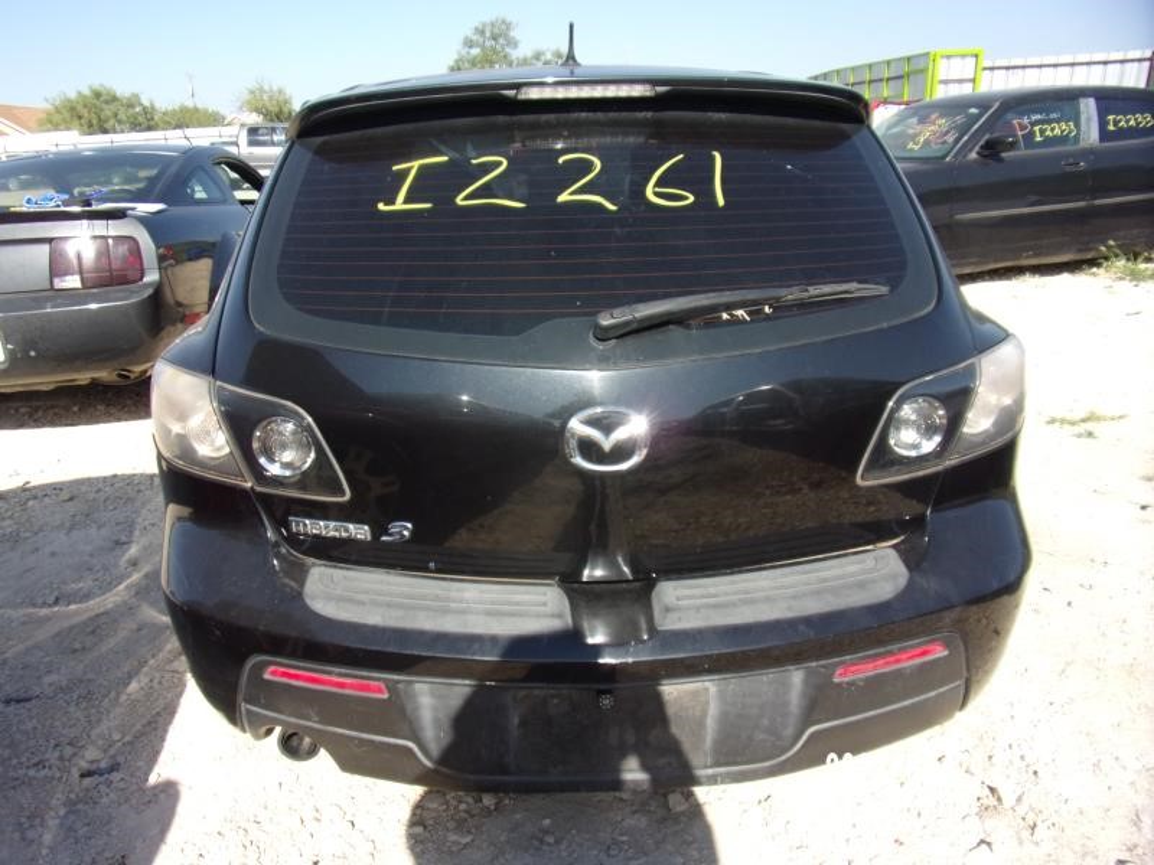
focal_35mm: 24
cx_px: 577
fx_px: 800
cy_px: 432
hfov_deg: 71.6
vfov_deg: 56.8
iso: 80
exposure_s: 1/640
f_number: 3.3
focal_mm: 4.3
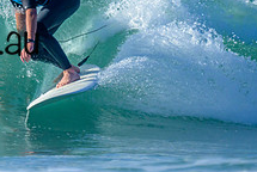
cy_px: 13
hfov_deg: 0.7
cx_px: -159
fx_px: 21174
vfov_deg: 0.5
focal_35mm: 2962
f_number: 6.3
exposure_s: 1/2000
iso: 320
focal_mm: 800
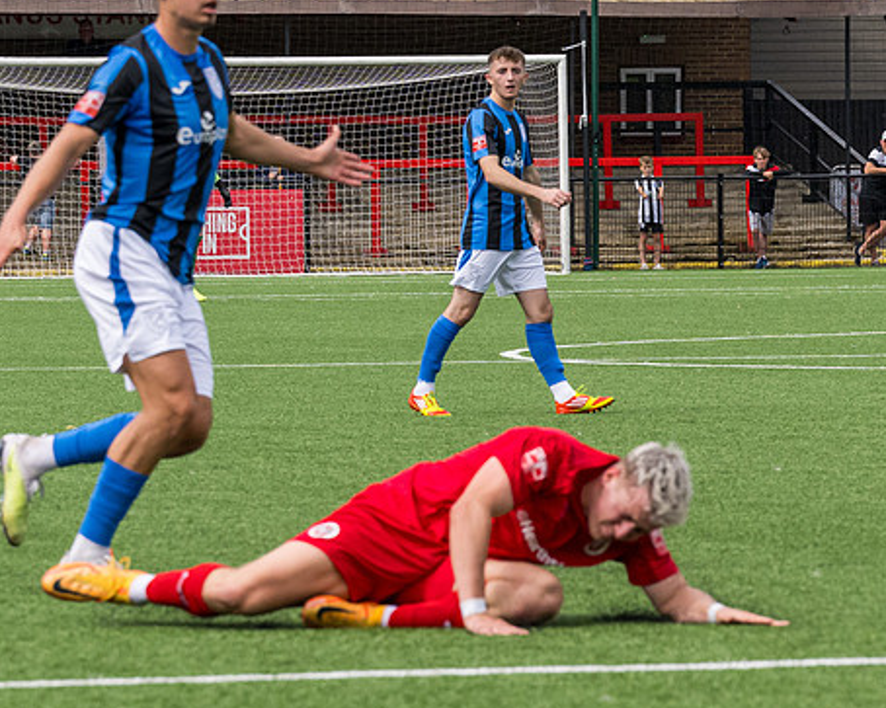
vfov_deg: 4.3
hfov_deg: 5.3
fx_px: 9543
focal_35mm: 364
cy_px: 512
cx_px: 641
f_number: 6.3
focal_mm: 125
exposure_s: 1/2500
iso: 800
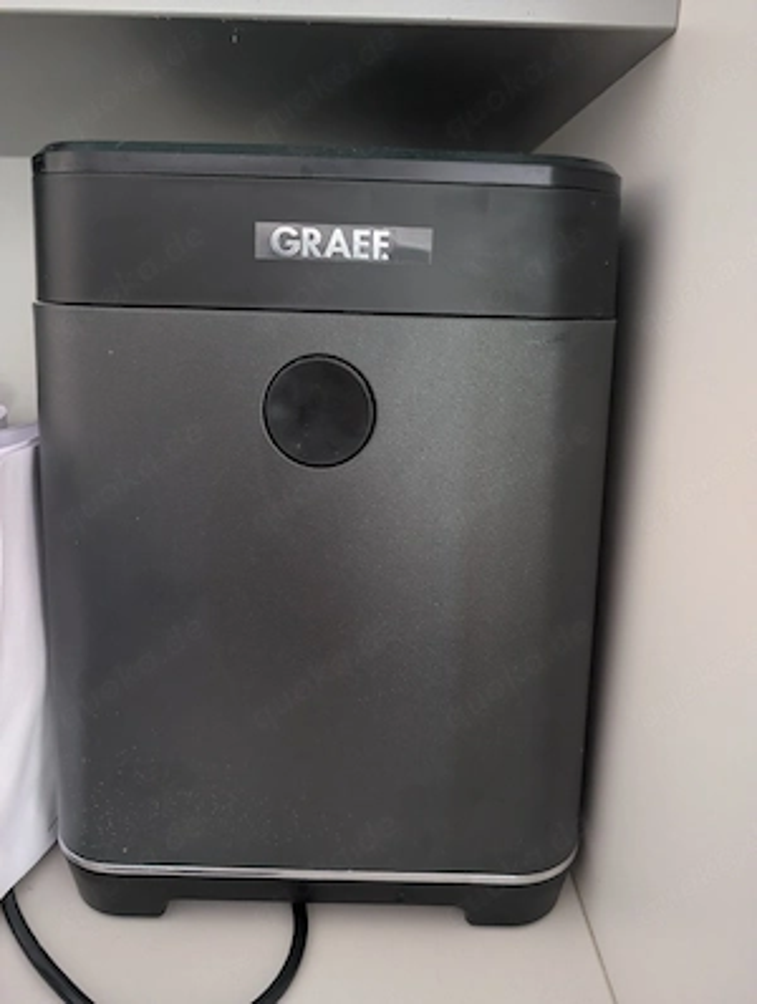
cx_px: 378
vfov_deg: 71.5
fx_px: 698
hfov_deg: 57.0
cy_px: 502
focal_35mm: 24
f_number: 1.68
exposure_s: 1/26
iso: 1883
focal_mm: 6.9
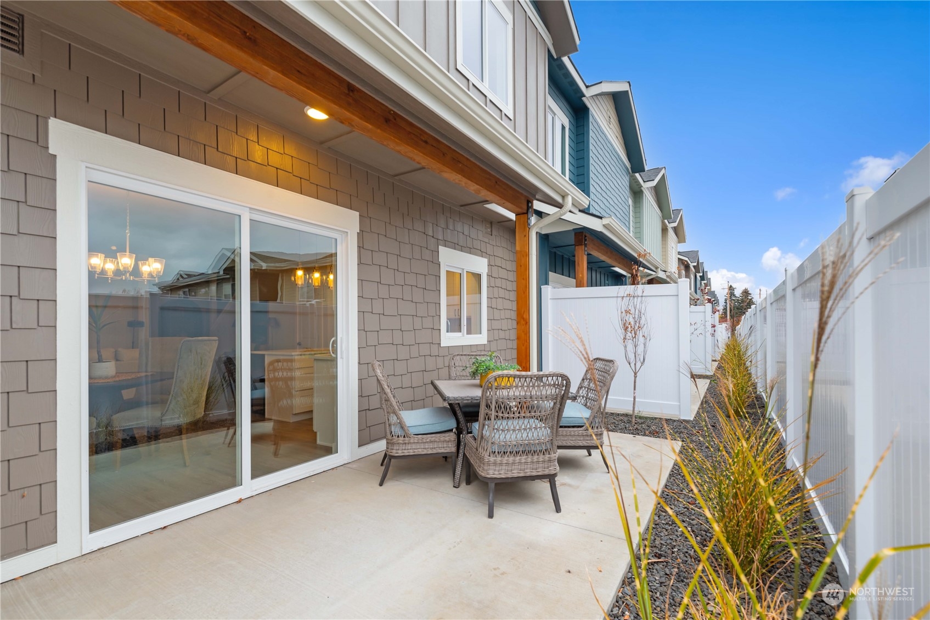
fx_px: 388
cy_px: 310
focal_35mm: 15
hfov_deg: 100.4
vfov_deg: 77.4
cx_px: 465
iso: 100
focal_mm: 15
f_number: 7.1
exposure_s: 1/25
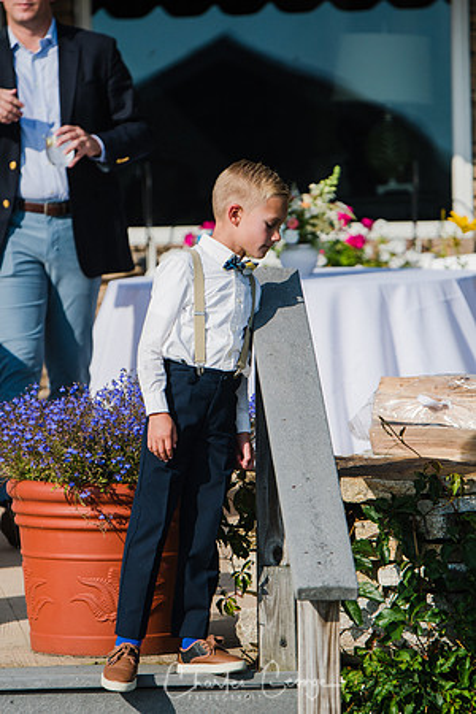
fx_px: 5652
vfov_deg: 7.2
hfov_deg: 4.8
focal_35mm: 285
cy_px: 357
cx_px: 238
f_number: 4
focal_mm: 190
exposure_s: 1/4000
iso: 200
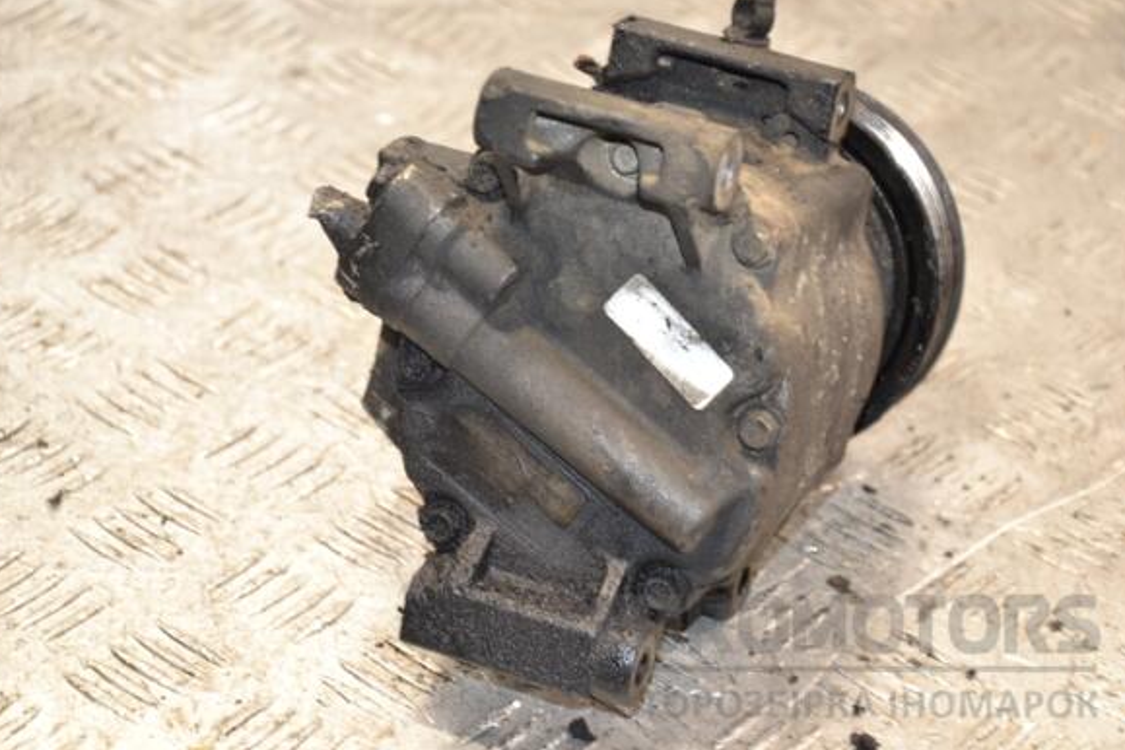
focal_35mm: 117
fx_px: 3641
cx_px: 554
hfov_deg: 17.6
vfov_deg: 11.8
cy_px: 365
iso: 800
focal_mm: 75
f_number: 5.3
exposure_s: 1/60
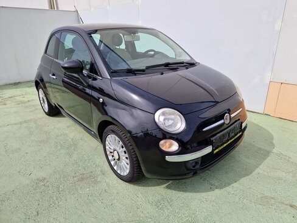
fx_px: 197
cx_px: 148
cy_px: 112
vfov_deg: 58.9
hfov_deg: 73.9
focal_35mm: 23
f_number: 1.8
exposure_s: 1/1908
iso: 50
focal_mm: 5.4
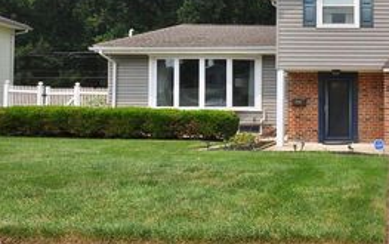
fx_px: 308
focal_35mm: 29
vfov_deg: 42.9
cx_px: 309
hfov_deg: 59.7
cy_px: 89
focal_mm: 10
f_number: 10
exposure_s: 1/200
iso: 100
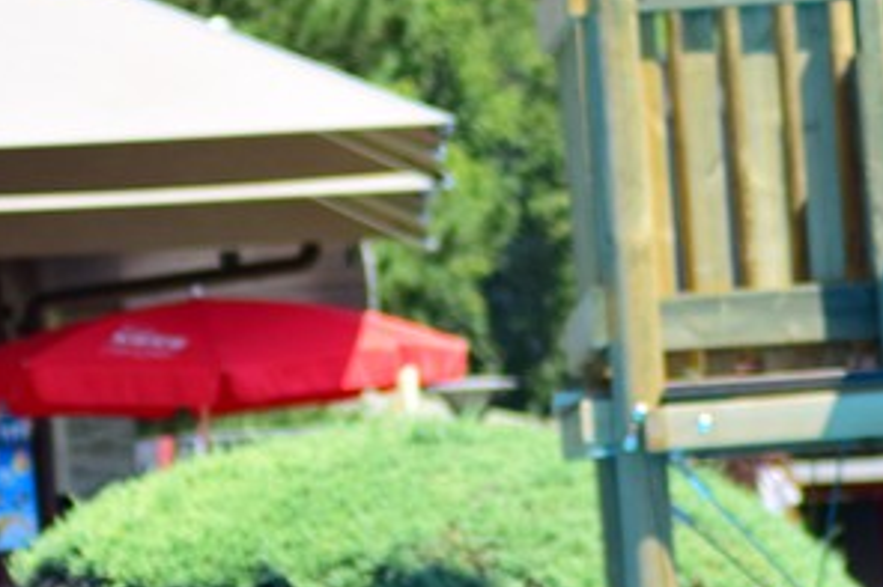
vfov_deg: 3.8
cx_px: 1175
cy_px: 785
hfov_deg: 5.6
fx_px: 8898
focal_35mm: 363
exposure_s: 1/1250
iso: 400
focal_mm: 70
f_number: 4
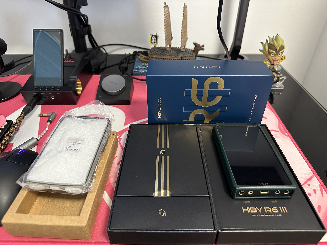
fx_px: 227
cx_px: 164
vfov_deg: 56.8
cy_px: 122
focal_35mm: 24
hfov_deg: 71.6
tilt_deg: -36.7
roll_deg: +0.0
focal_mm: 6.86
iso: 500
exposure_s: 1/50
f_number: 1.78
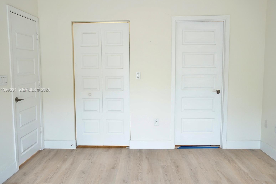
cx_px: 137
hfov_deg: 58.7
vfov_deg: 41.1
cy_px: 90
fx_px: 245
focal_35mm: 32
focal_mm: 21
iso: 640
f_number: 4
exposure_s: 1/60
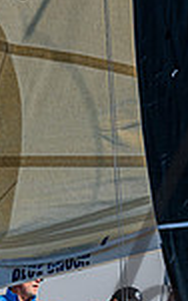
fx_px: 9808
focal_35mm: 1193
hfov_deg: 1.1
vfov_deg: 1.8
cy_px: 236
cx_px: 151
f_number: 5
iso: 400
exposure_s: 1/4000
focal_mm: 260
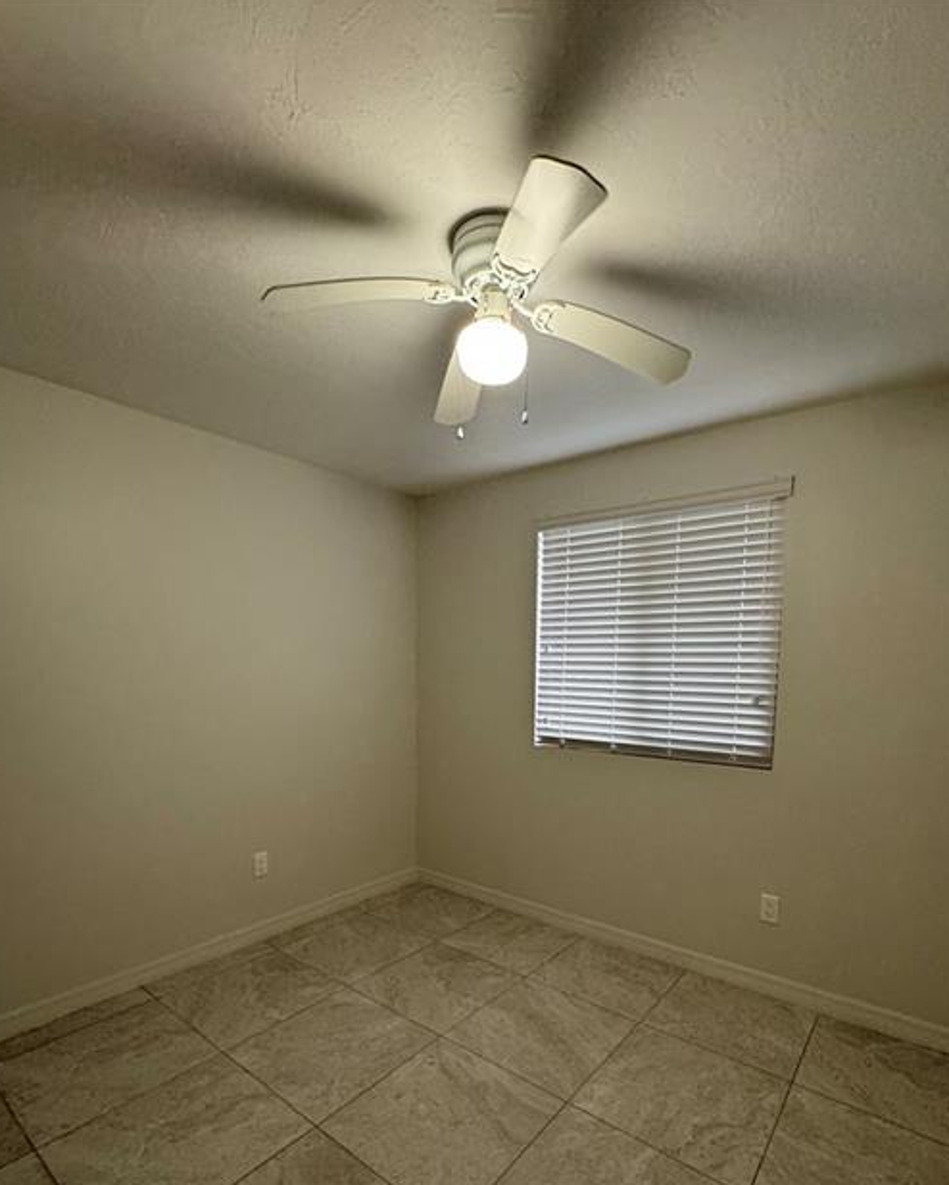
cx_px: 498
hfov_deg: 76.9
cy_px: 730
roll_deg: +0.4
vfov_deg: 88.1
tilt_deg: -3.5
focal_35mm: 17
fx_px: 597
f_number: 2.2
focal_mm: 2.22
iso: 320
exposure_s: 1/120
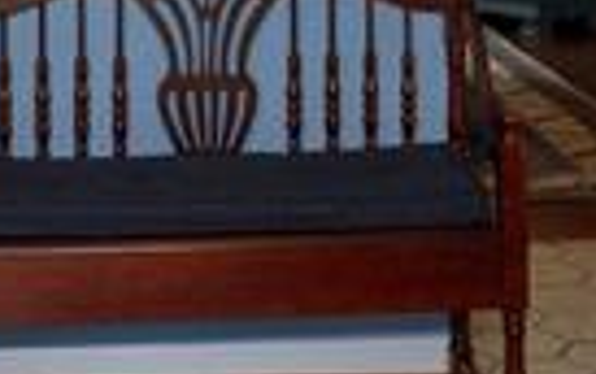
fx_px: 1854
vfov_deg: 10.7
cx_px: 226
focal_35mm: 114
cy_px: -341
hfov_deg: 18.2
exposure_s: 1/160
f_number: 7.1
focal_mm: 15
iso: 2000
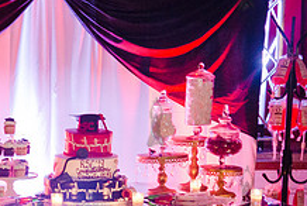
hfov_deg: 20.9
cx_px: -27
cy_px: 190
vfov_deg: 14.6
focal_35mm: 93
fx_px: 794
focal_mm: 35
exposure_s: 1/125
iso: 4000
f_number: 2.8
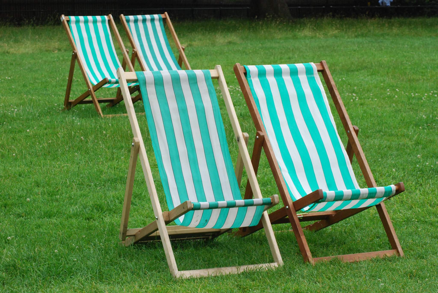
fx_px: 1279
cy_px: 146
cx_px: 219
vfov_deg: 13.1
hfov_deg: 19.4
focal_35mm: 105
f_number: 11
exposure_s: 1/320
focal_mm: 70
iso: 800
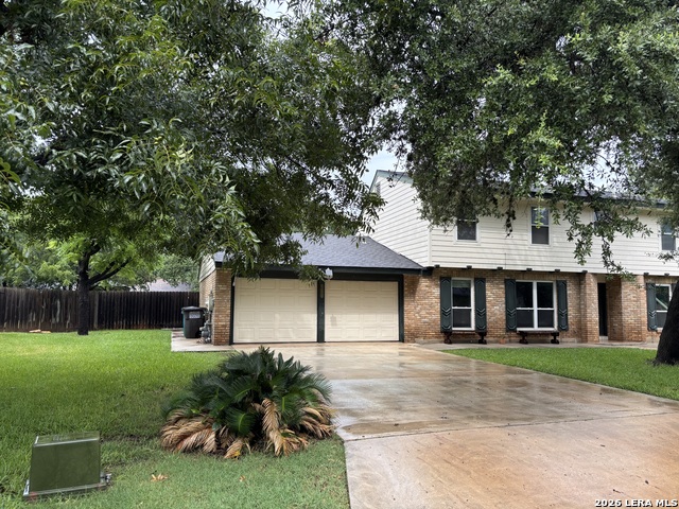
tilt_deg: +4.5
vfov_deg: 53.1
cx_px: 340
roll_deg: -0.8
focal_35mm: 26
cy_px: 254
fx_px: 510
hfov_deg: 67.3
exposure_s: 1/594
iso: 50
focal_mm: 5.96
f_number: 1.6
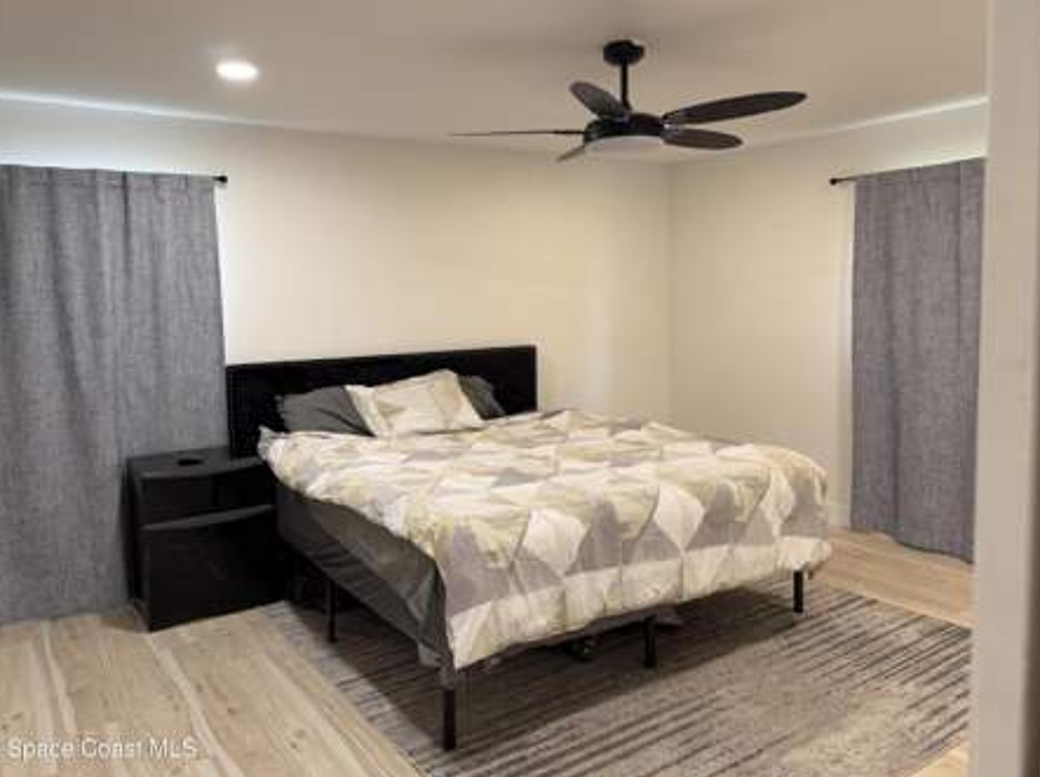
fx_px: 780
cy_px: 363
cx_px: 491
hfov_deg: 67.3
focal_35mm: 26
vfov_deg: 52.9
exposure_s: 1/60
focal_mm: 6.76
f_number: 1.78
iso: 160
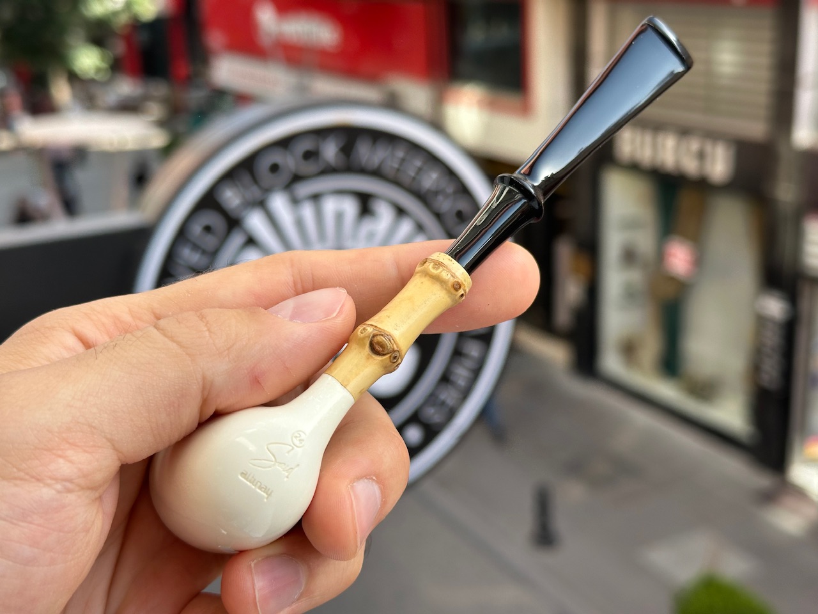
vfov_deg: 30.3
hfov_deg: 39.7
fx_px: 1134
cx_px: 409
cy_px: 307
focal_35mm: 48
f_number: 1.78
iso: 64
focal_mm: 6.86
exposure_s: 1/587
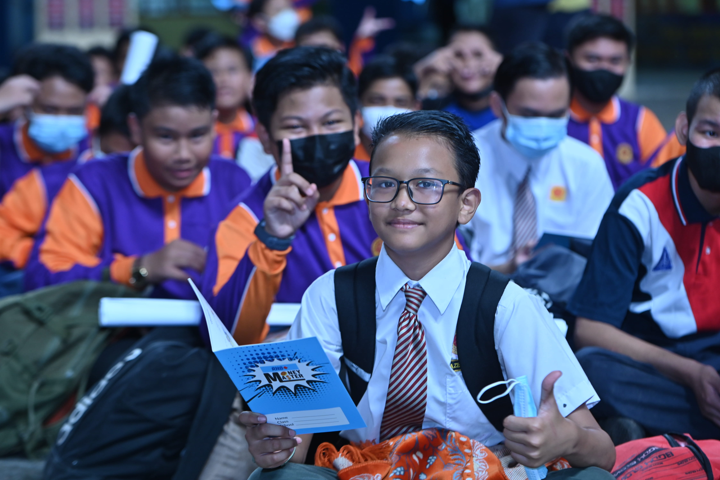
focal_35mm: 111
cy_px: 239
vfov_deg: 12.3
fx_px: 2220
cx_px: 363
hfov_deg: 18.4
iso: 1000
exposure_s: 1/125
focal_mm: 110
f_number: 4
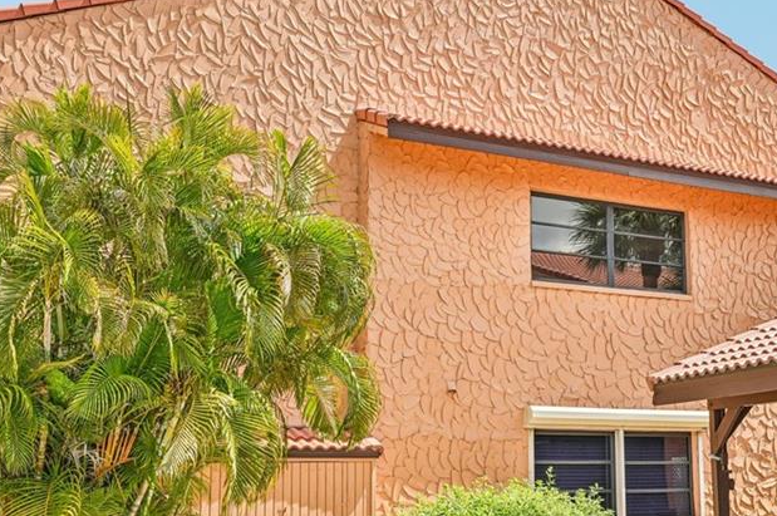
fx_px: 1052
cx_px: 549
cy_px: 342
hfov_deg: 39.8
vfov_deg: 27.4
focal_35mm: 49
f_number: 8
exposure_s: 1/800
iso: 400
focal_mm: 29.5
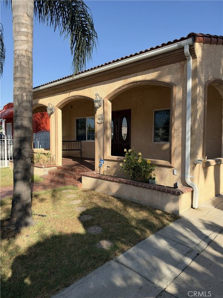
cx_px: 112
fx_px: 206
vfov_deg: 71.6
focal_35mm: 24
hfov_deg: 56.8
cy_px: 149
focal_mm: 6.93
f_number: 1.8
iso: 64
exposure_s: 1/2494
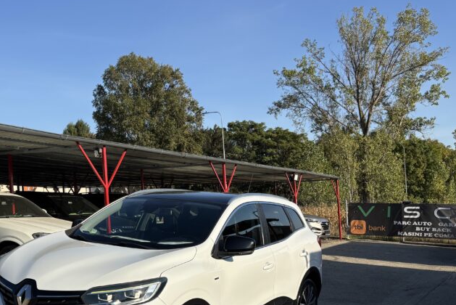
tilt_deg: -0.5
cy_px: 215
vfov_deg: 30.2
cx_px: 115
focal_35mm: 44
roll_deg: +3.8
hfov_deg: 43.1
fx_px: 558
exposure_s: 1/3311
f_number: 1.6
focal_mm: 5.96
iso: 50
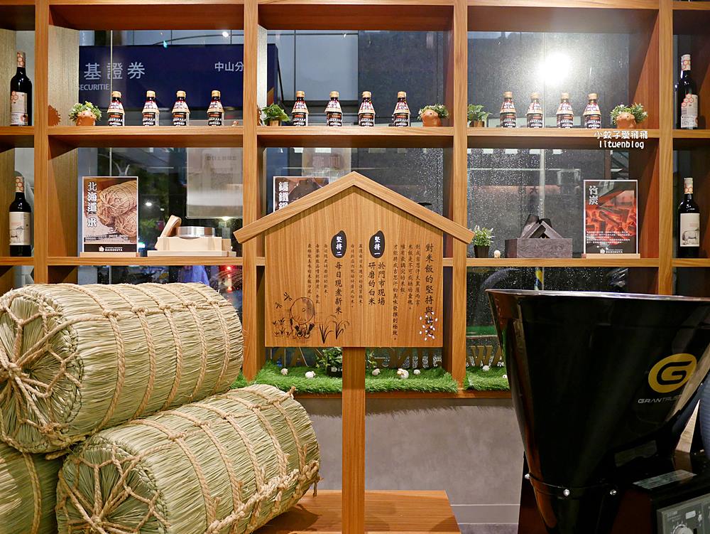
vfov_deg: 49.8
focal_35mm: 28
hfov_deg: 63.4
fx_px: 575
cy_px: 267
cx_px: 355
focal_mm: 14
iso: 800
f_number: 2.5
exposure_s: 1/60
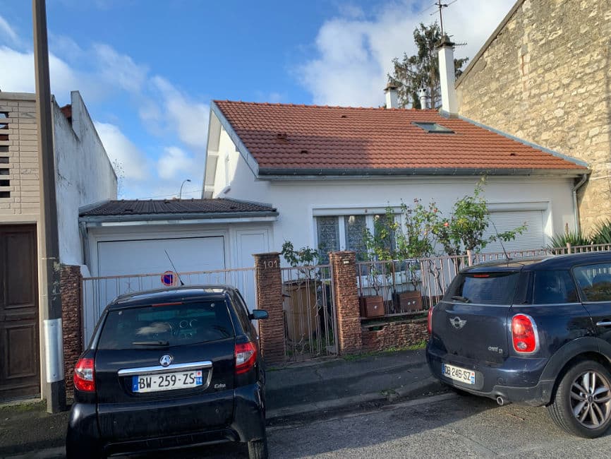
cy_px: 230
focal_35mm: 26
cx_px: 306
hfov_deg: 67.3
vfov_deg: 53.1
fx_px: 459
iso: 25
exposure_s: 1/1001
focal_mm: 4.2
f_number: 1.8
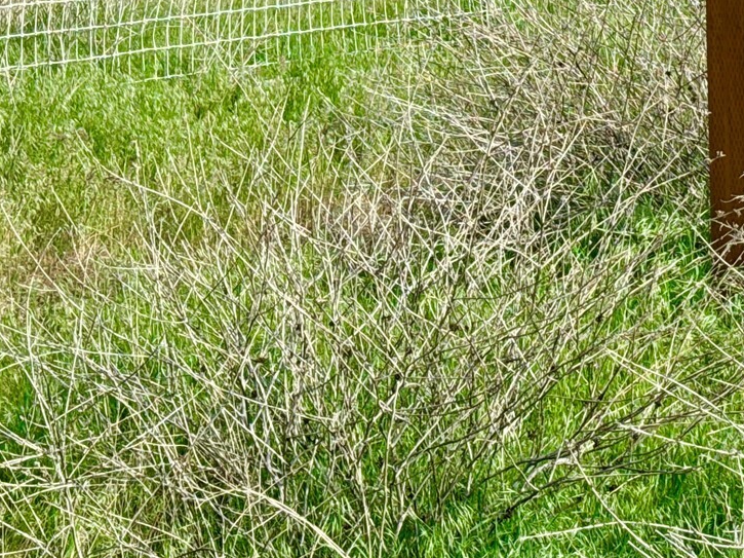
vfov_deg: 13.9
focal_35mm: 106
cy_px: 105
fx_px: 2277
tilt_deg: -11.7
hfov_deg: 18.1
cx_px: 749
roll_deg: +0.4
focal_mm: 6.86
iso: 64
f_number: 1.78
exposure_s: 1/1984
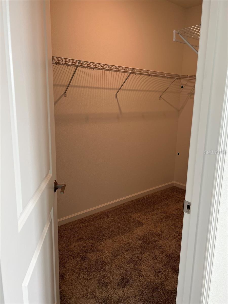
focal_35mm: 26
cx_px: 114
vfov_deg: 67.3
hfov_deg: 53.1
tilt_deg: -12.5
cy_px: 152
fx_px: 228
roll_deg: -0.9
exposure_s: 1/120
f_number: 1.5
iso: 100
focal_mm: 5.7
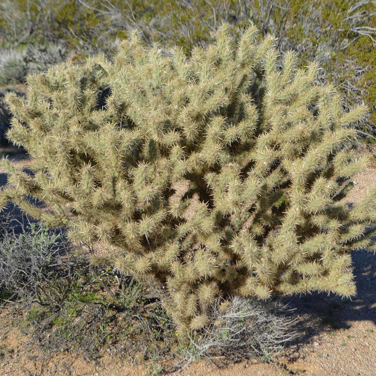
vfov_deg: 22.2
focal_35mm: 78
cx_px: 214
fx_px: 959
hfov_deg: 22.2
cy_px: 185
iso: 100
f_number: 8
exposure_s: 1/250
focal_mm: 40
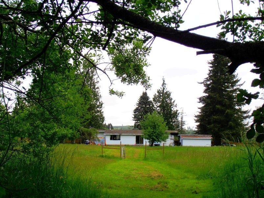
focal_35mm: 56
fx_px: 427
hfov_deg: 34.3
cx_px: 147
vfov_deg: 26.1
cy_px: 104
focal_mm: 7.87
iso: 80
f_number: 4.2
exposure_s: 1/400
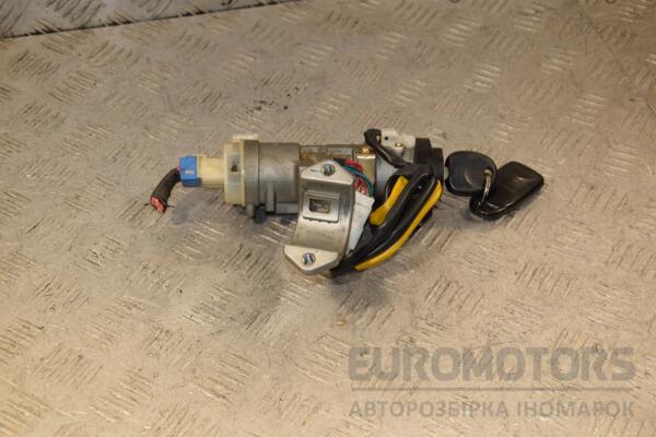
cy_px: 218
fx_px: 1230
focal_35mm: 68
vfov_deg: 20.2
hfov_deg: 29.9
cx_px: 328
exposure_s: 1/200
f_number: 6.3
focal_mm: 45
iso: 800
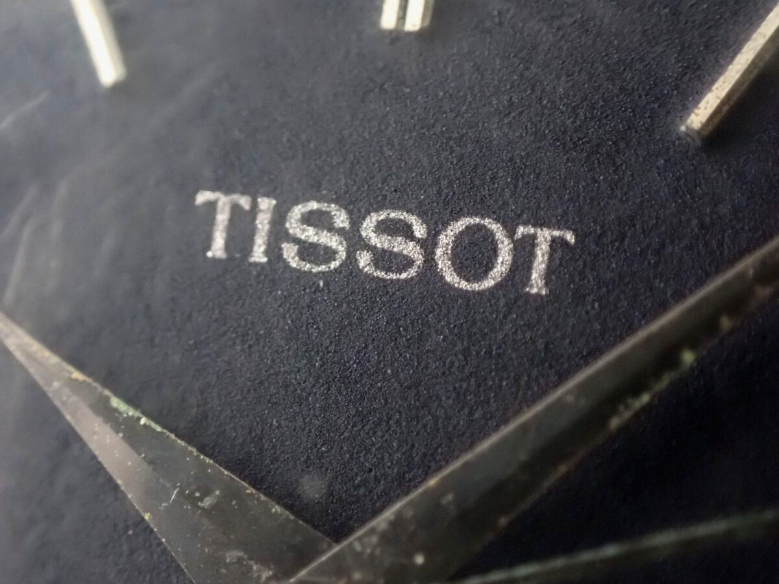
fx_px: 1845
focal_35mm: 82
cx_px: 390
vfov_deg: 18.0
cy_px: 292
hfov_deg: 23.8
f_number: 4.3
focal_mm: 14.62
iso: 1600
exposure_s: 1/60
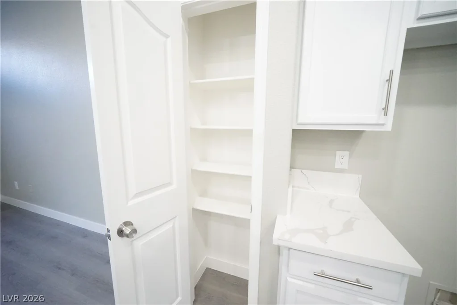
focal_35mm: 14
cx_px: 228
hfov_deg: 104.2
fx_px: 178
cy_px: 152
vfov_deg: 81.2
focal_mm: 14
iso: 12800
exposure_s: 1/125
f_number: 8
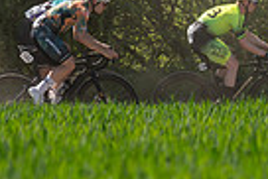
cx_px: -252
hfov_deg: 2.9
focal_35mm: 704
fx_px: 5246
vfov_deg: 2.0
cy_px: 76
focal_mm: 165
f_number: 5.6
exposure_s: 1/1000
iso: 250
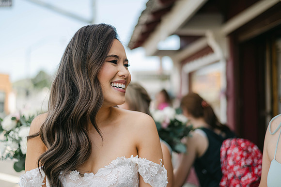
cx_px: 140
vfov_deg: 27.0
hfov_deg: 39.6
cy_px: 94
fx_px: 390
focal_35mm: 50
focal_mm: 50
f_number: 2
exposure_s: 1/2500
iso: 100
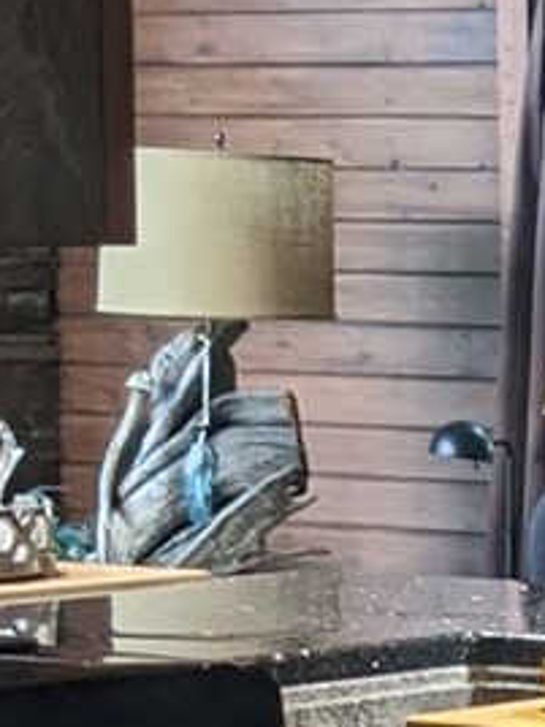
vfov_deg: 9.6
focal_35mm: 206
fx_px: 4324
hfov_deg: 6.6
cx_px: 1556
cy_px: 637
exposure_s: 1/24
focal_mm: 4.44
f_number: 1.8
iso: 233
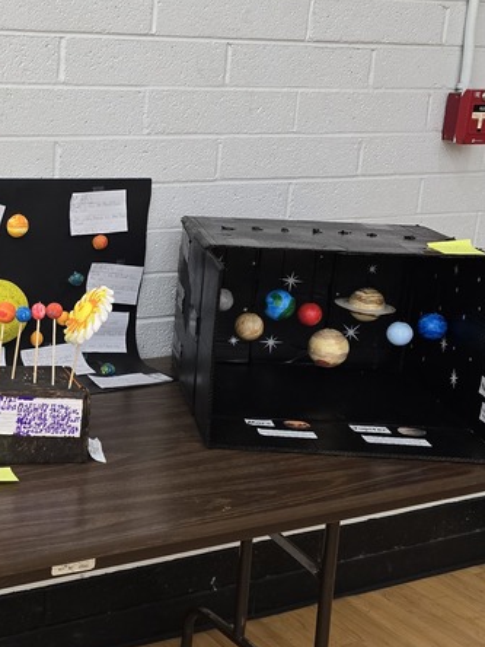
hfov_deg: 25.5
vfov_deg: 36.2
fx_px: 990
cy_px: 332
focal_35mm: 53
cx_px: -48
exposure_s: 1/120
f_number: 1.7
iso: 500
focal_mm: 6.3
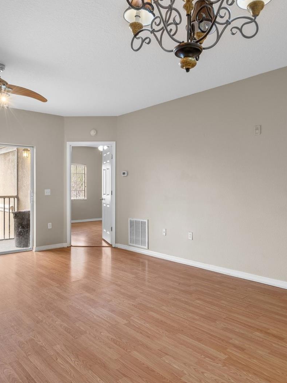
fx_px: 276
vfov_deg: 69.4
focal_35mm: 25
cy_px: 190
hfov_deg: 54.7
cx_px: 128
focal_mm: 17
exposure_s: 2
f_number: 8
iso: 320
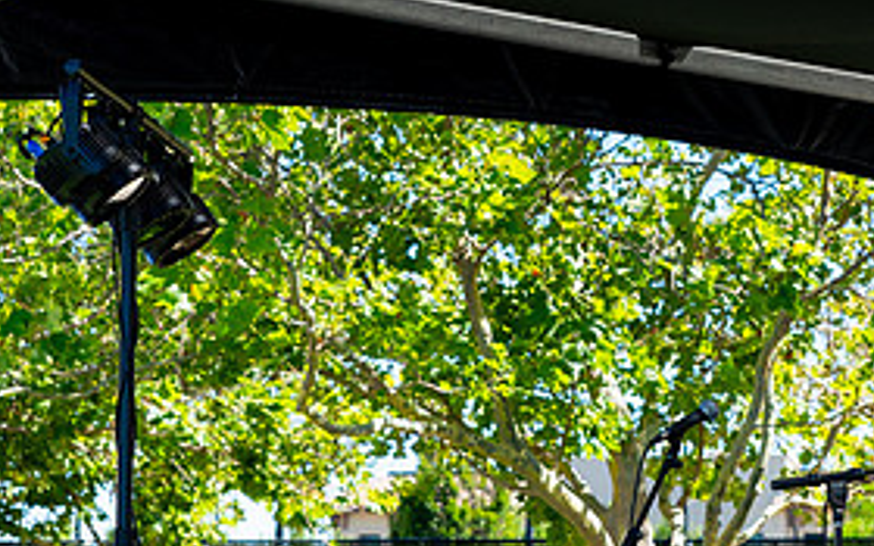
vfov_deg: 8.8
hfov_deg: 14.0
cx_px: 749
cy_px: 73
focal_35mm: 148
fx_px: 3525
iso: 320
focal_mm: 70
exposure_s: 1/640
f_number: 5.6
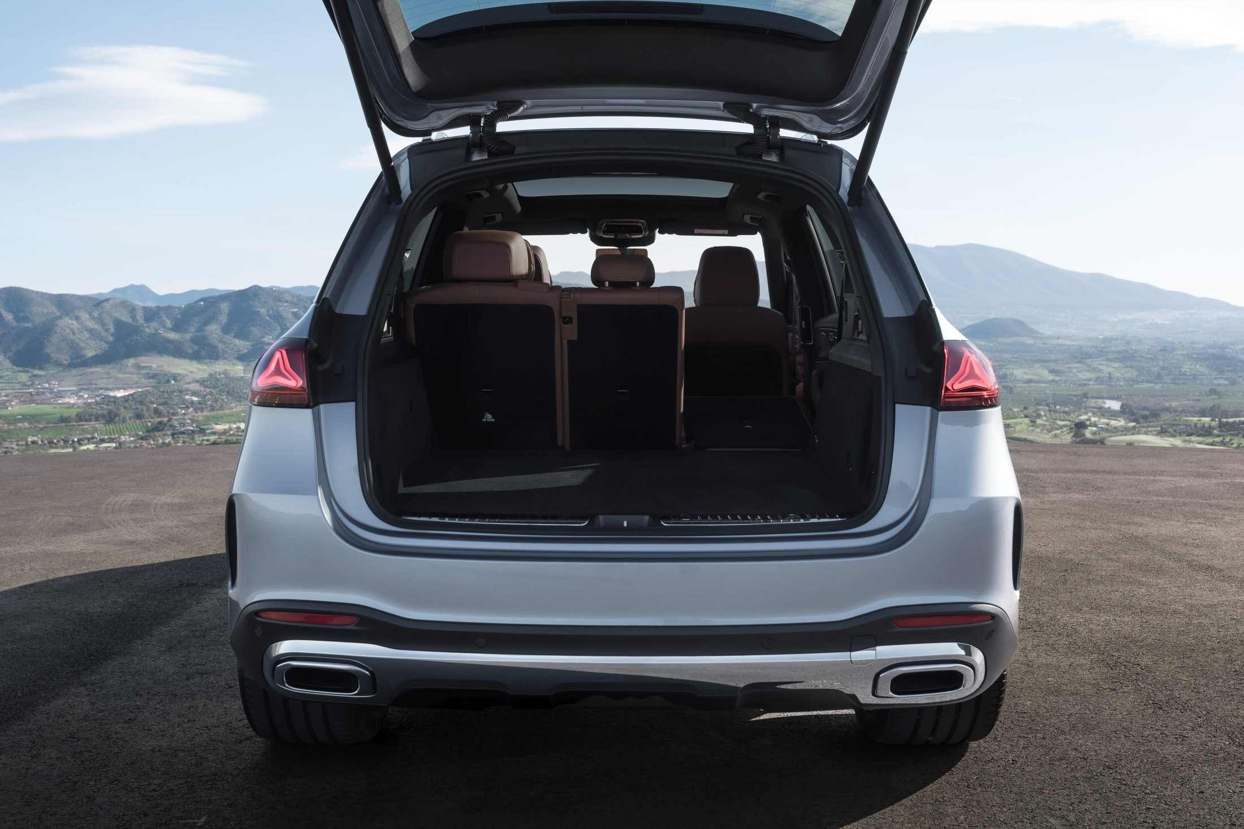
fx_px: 1209
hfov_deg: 54.4
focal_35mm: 35
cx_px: 622
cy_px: 414
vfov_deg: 37.9
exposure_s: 1/320
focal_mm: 35
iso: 250
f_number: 7.1
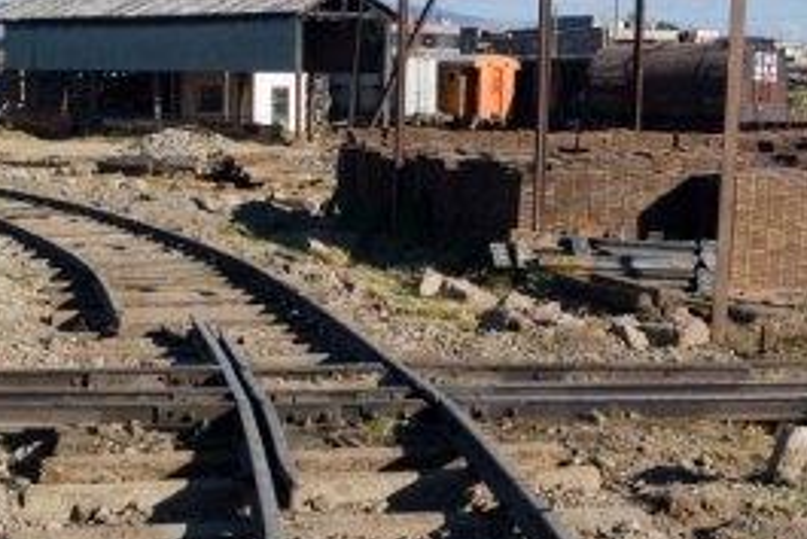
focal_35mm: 81
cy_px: 399
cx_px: 301
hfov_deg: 25.0
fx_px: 1817
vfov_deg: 16.8
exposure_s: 1/1600
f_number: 5.6
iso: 500
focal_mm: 32
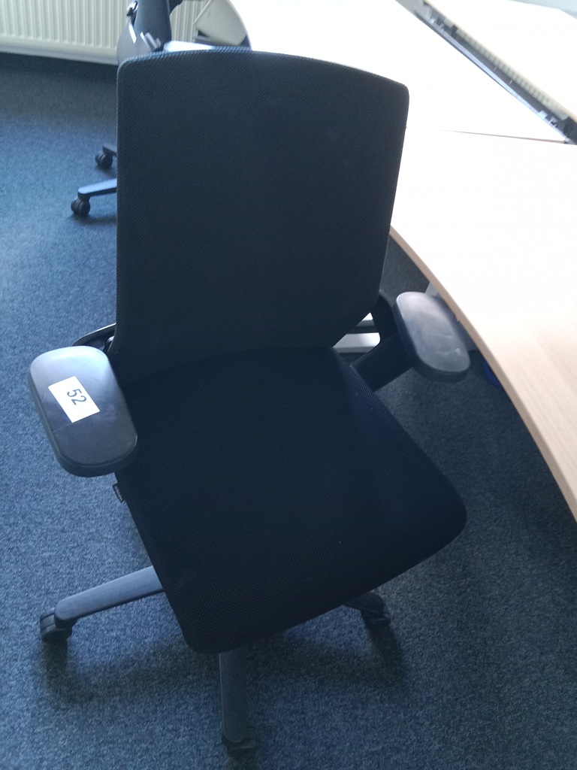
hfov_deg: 51.4
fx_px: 600
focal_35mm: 27
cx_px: 288
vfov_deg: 65.3
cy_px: 385
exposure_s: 1/20
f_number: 2.2
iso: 753
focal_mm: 3.65
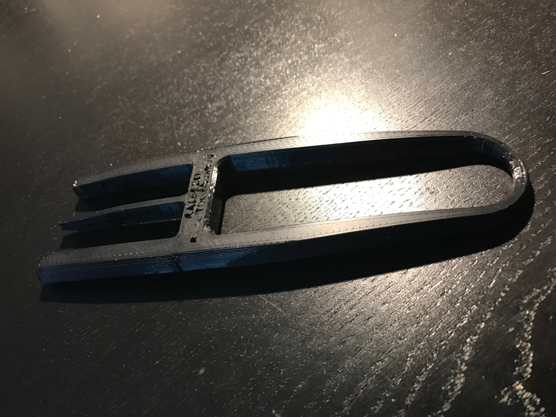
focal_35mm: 28
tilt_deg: -50.4
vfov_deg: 49.7
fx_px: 450
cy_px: 208
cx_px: 278
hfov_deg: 63.4
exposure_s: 1/15
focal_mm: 3.99
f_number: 1.8
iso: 40
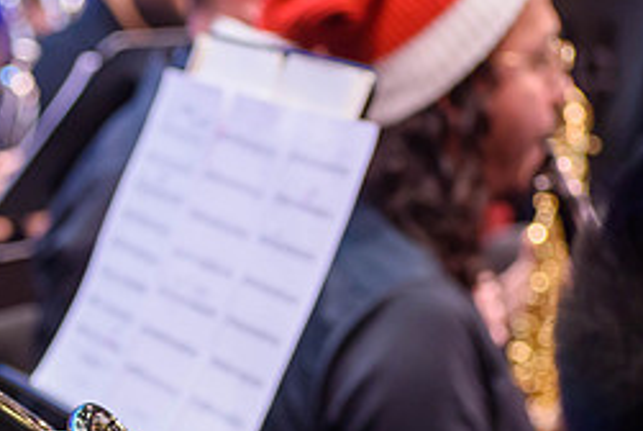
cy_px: 389
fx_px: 5078
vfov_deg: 4.8
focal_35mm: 284
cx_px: -56
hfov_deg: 7.2
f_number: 4.8
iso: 800
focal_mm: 82
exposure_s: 1/160
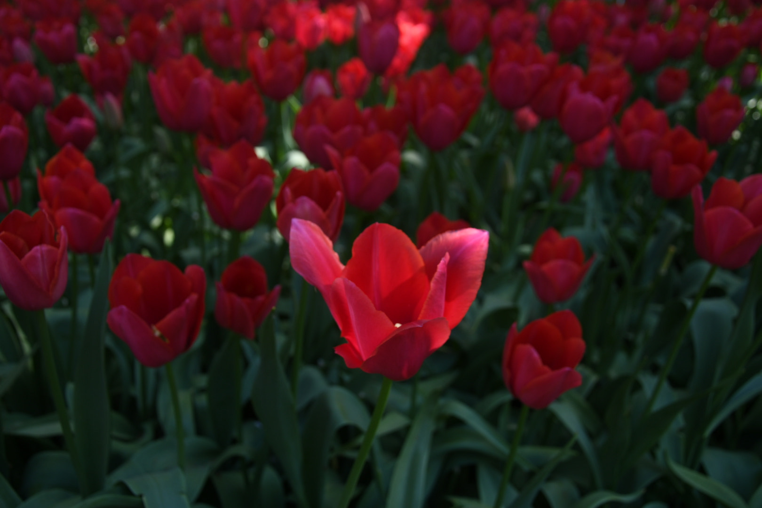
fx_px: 889
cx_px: 381
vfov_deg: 31.9
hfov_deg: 46.4
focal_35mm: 42
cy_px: 254
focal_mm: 28
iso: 160
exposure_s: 1/160
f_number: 5.6
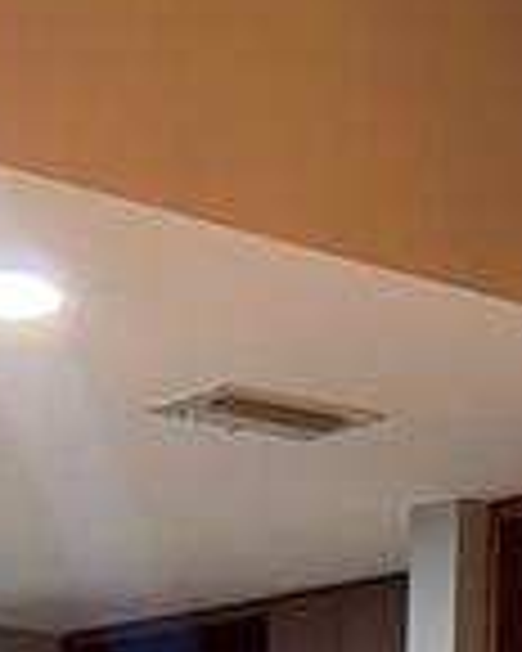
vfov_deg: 12.6
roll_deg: -1.3
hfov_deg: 11.5
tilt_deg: -5.5
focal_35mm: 134
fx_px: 2588
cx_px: 306
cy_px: 1308
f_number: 1.8
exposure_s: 1/60
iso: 320
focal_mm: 4.25
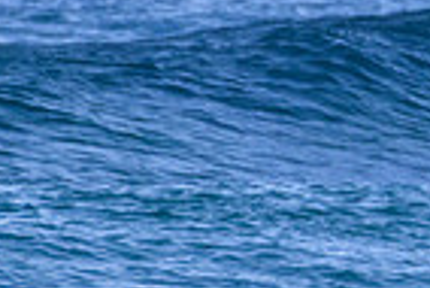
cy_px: 102
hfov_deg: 0.5
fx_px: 48866
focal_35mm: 4087
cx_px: 790
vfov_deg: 0.3
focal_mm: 1000
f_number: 11
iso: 1400
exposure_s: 1/2000
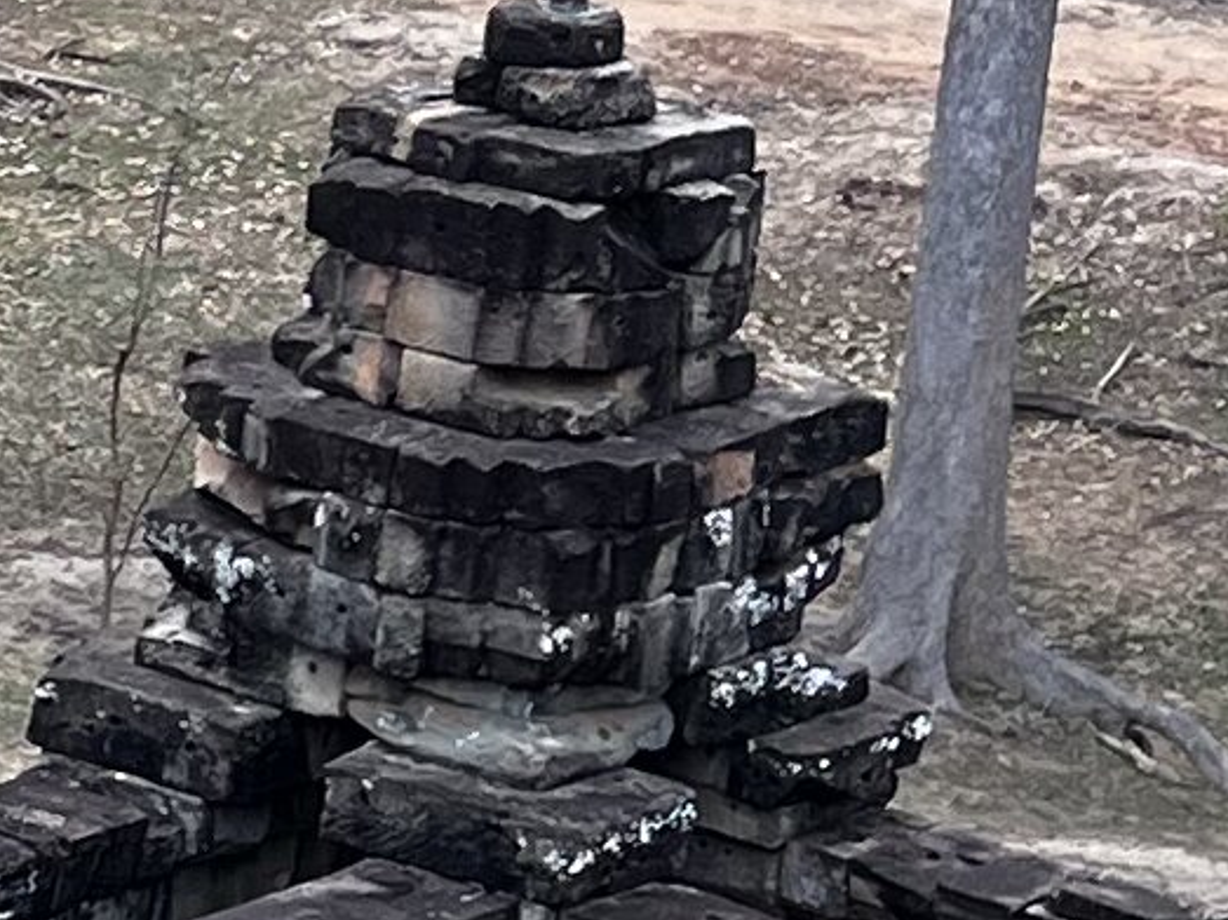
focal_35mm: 199
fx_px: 7058
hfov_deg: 8.6
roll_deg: +0.7
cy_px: 805
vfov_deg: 7.4
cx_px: -2148
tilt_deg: -19.9
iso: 50
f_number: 1.5
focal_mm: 5.7
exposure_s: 1/820
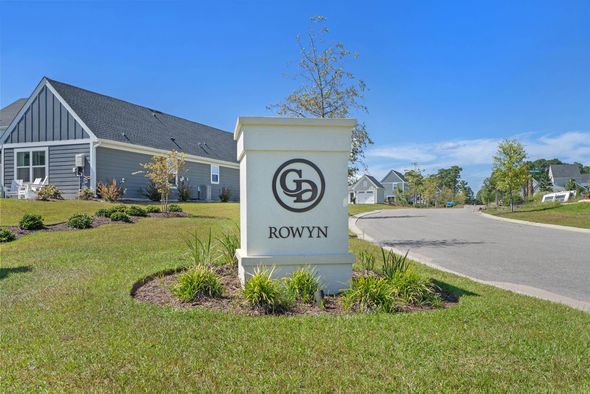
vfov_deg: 41.1
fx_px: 524
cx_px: 295
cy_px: 197
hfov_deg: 58.7
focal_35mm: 32
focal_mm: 32
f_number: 8
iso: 250
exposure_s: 1/250
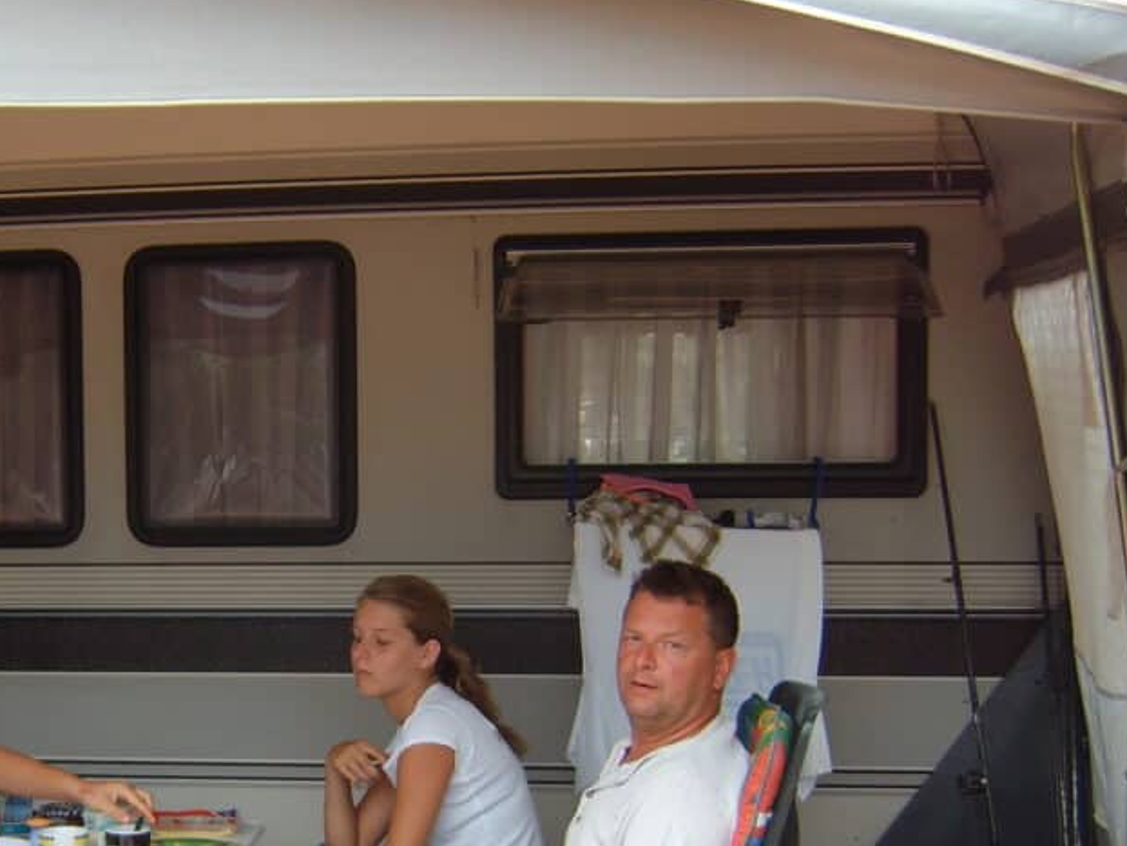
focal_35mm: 51
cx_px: 223
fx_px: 1661
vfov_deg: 27.9
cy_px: 687
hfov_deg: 36.2
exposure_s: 1/65
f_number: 2.7
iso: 100
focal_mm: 8.13
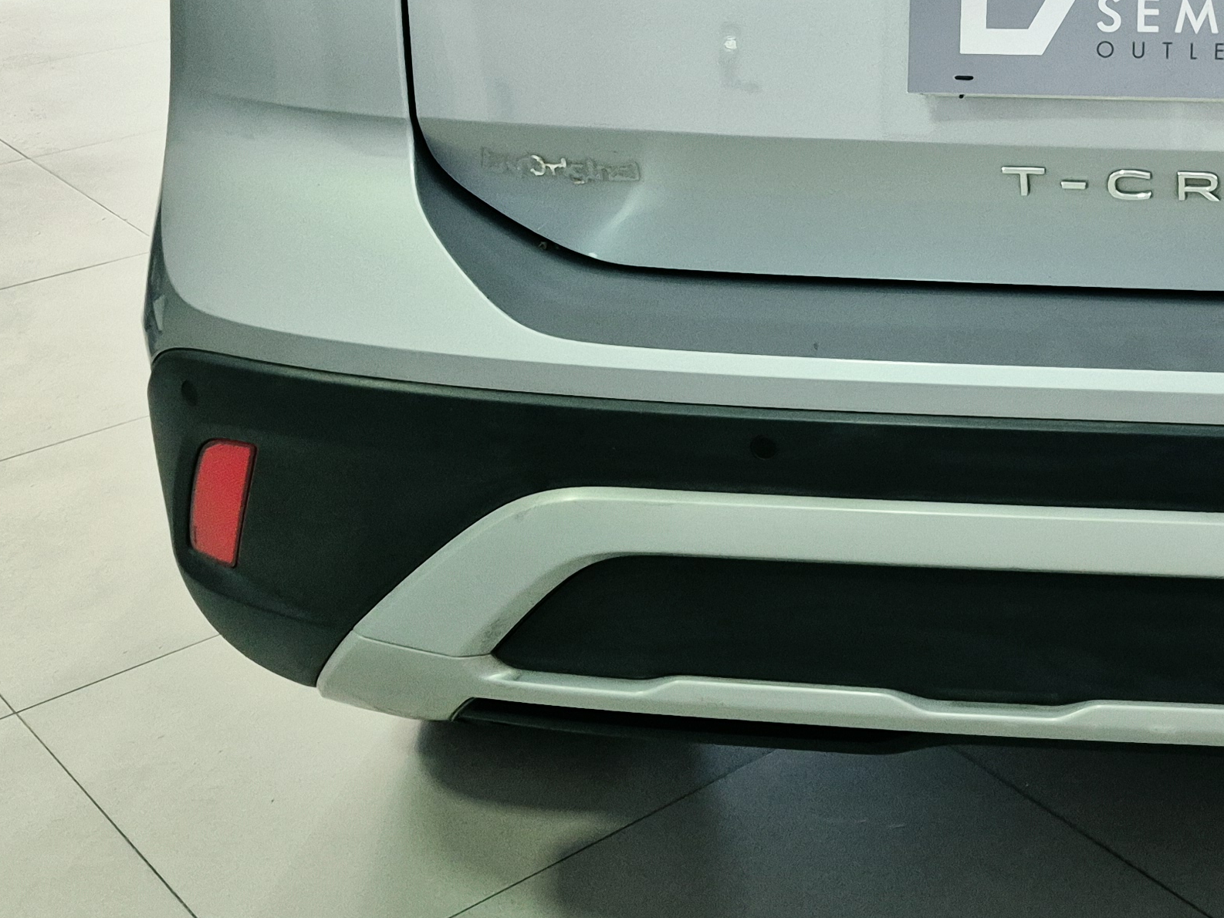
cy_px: -25
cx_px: 1249
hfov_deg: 30.6
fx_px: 2051
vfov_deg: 24.0
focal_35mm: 58
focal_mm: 5.4
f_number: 1.8
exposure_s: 1/120
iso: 320
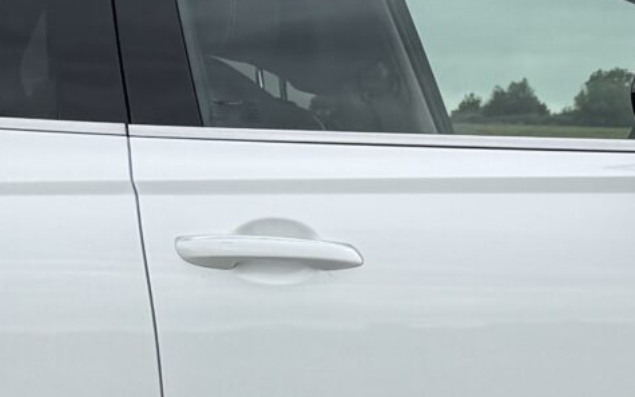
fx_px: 2371
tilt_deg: -10.9
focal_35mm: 137
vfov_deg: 9.2
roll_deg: +2.8
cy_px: 710
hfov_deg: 15.1
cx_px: 569
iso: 80
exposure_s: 1/1770
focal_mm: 6.76
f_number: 1.78
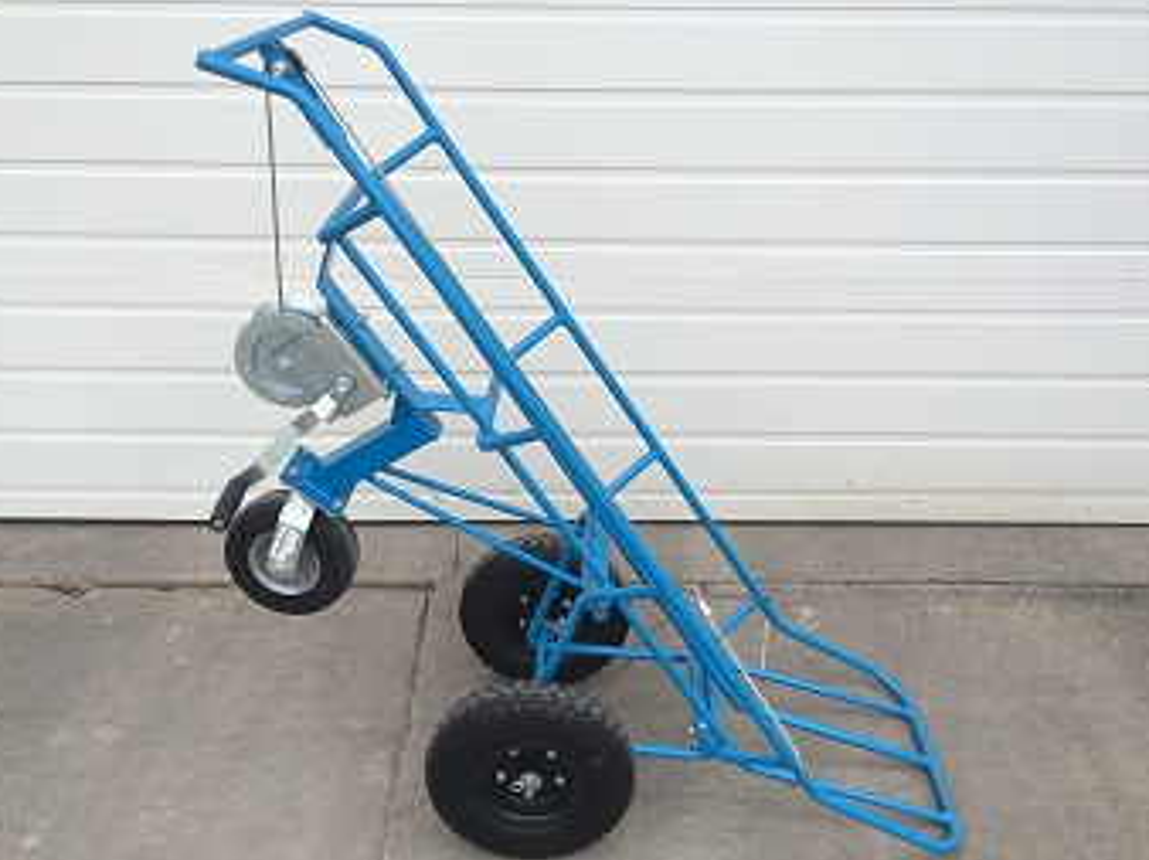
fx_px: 995
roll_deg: +1.2
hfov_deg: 60.0
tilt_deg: -28.8
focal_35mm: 30
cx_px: 571
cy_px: 435
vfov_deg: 46.7
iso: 32
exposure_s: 1/519
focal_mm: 4.15
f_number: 2.2
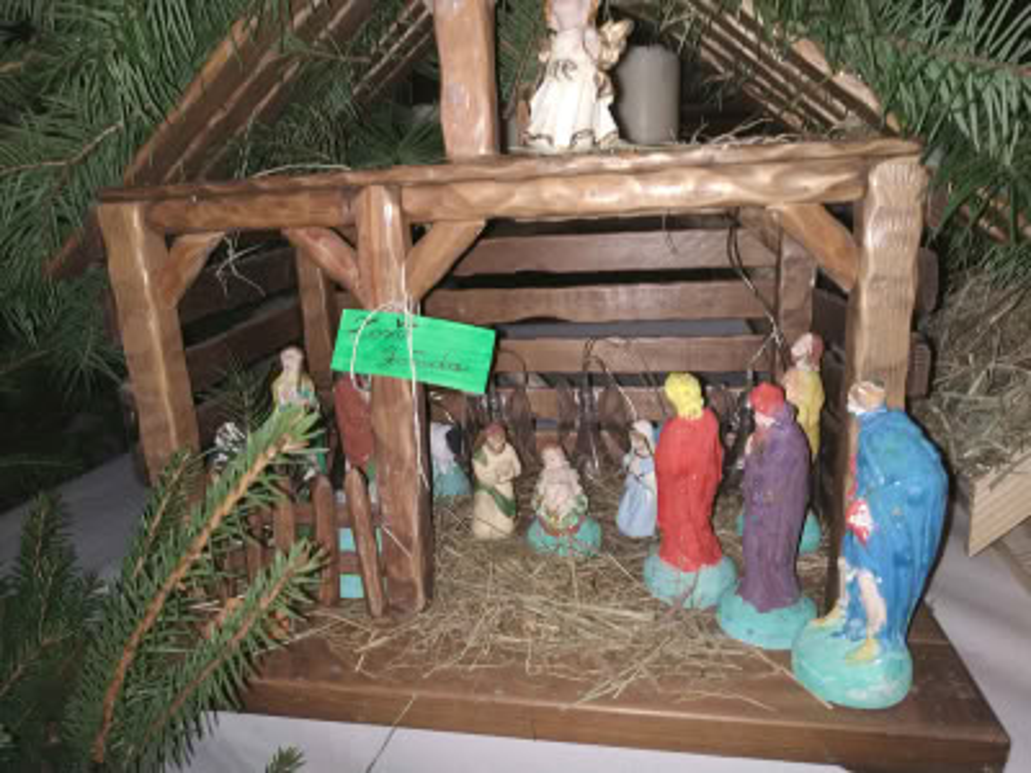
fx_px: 715
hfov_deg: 71.6
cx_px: 516
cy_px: 386
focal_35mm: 24
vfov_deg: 56.8
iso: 160
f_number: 1.9
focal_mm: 3.94
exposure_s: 1/33
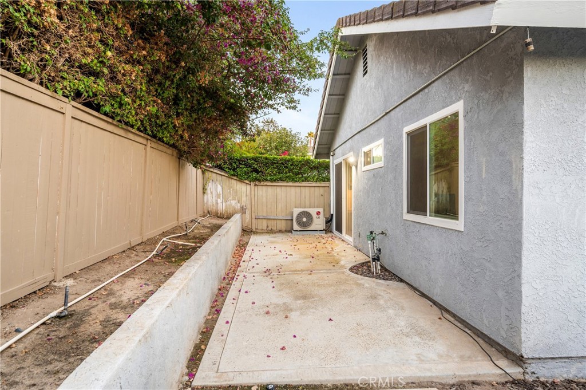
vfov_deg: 58.3
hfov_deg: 79.9
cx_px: 293
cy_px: 195
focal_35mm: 22
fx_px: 350
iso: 400
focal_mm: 21.5
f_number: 7.1
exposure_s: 1/25
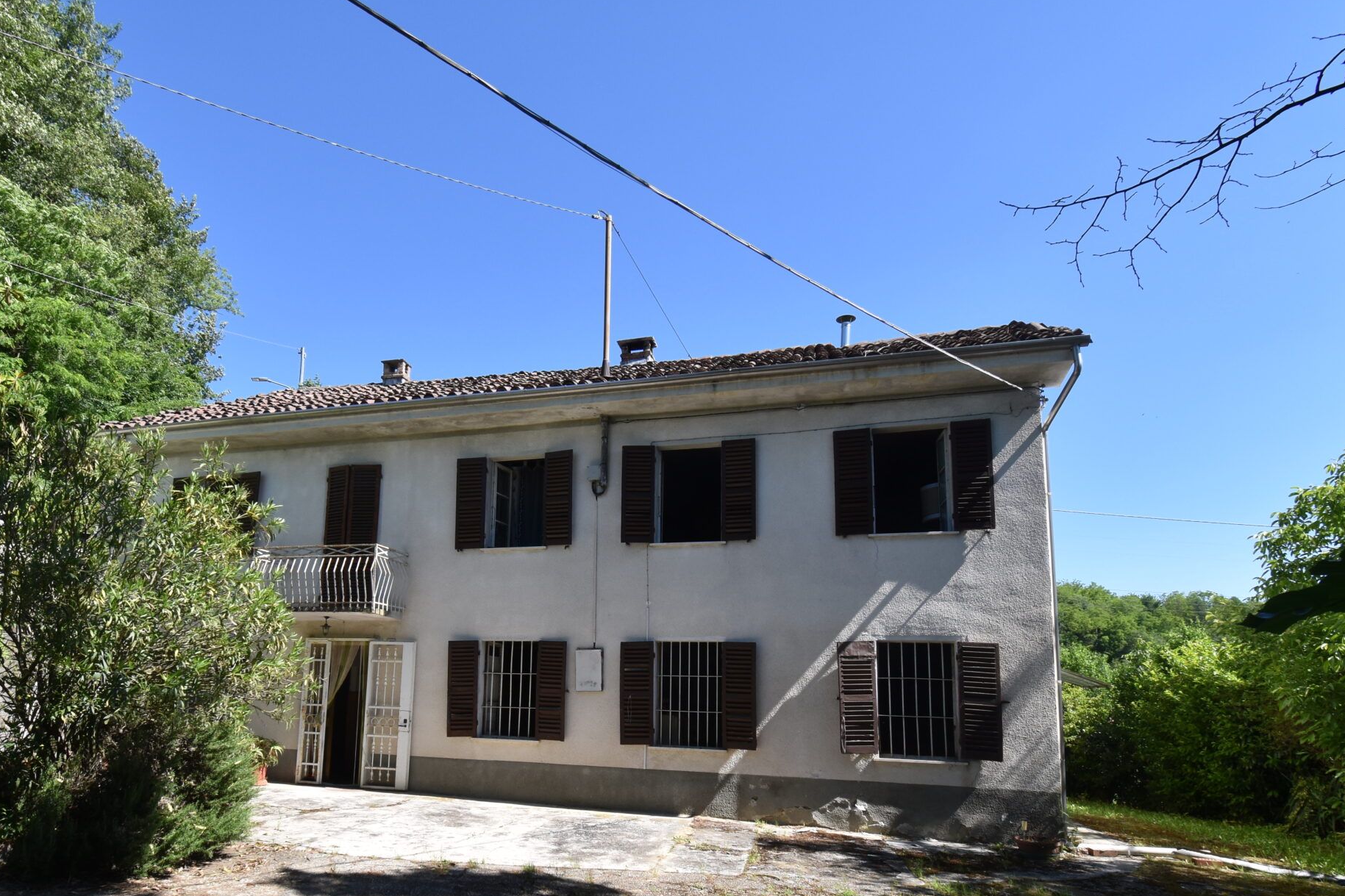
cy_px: 599
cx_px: 549
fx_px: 784
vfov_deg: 58.1
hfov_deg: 80.4
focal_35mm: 21
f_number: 8
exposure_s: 1/250
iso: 200
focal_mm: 10
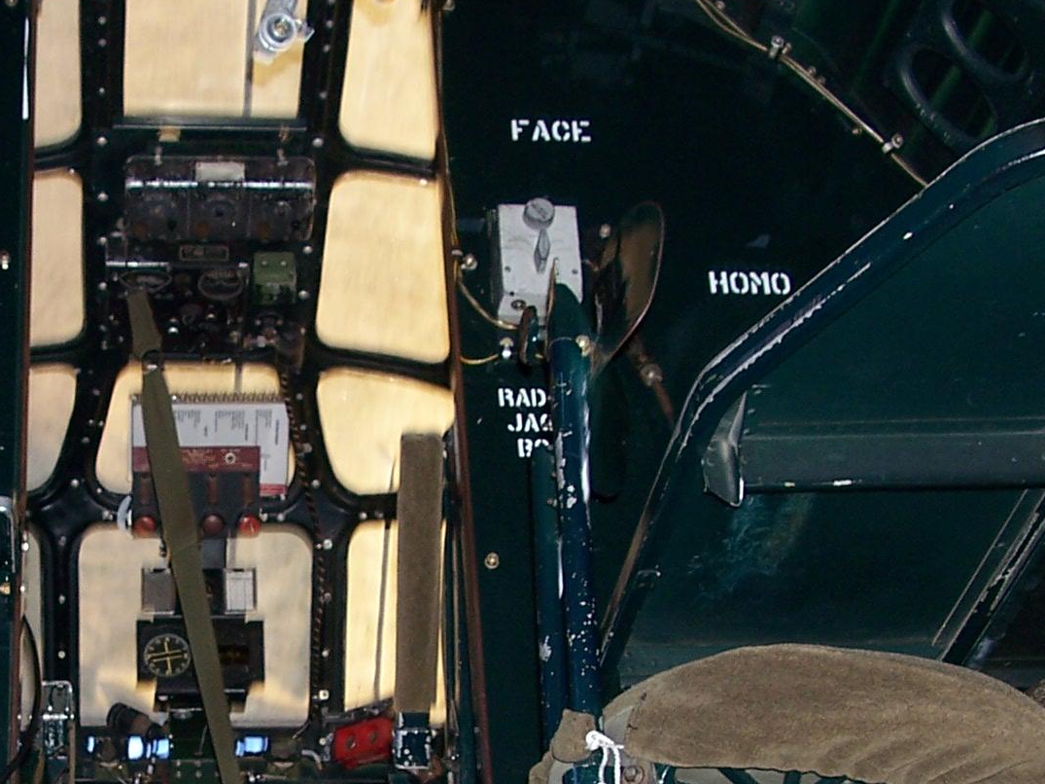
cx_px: 204
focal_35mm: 75
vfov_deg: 19.2
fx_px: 2264
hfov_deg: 25.5
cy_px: 737
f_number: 2.8
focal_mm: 6
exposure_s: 1/60
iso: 80
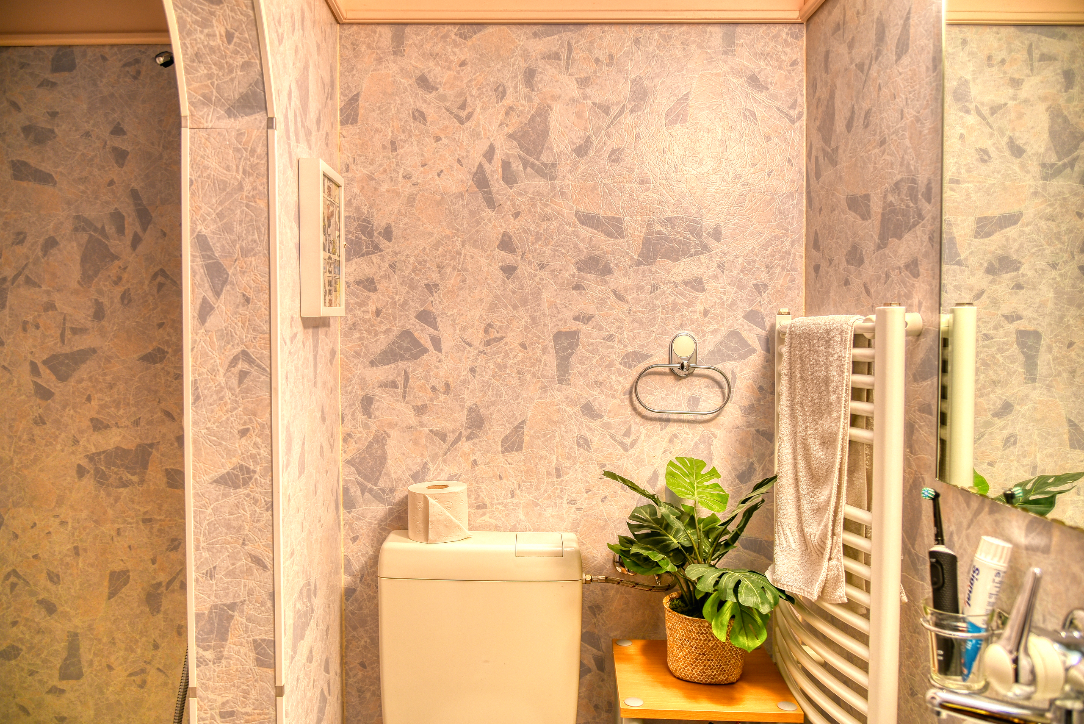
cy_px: 362
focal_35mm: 24
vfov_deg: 53.2
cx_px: 542
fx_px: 723
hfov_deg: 73.7
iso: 250
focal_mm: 24
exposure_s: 1/13
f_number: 4
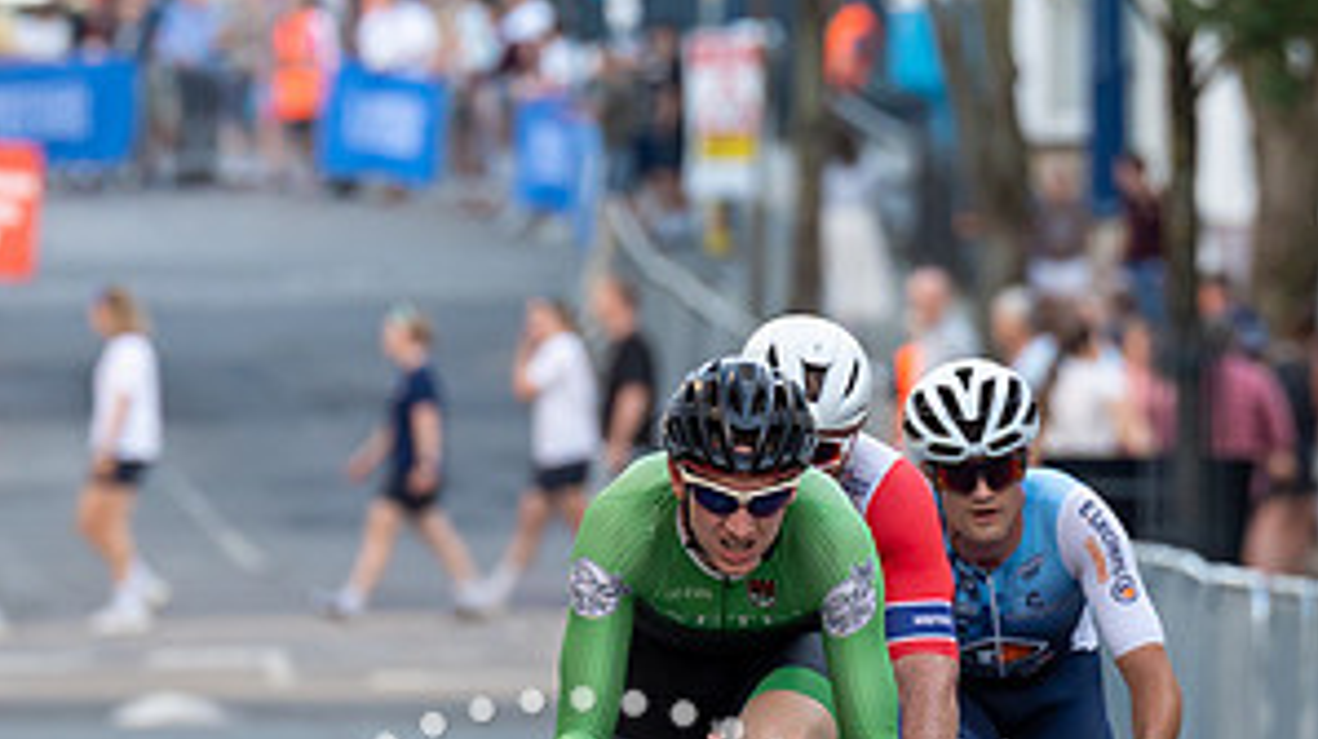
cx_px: 640
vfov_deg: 1.9
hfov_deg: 3.3
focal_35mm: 650
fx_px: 22696
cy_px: 784
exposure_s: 1/640
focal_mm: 200
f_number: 4
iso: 1000
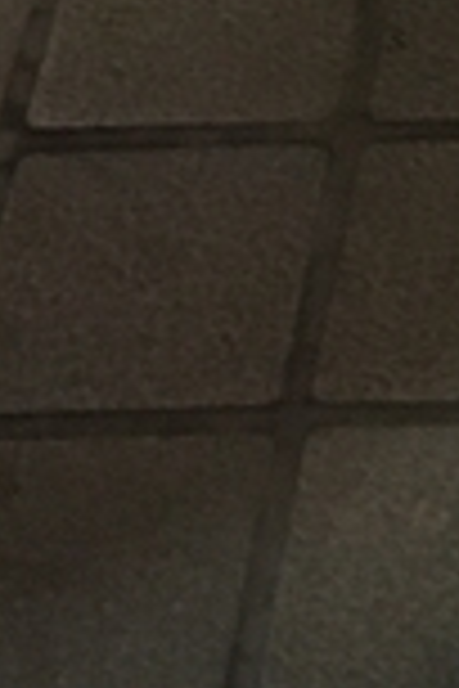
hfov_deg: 6.4
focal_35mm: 202
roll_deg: -0.1
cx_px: 1148
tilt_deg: -22.9
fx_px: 3863
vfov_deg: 8.8
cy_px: -1169
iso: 200
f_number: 2.2
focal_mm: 4.15
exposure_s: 1/17
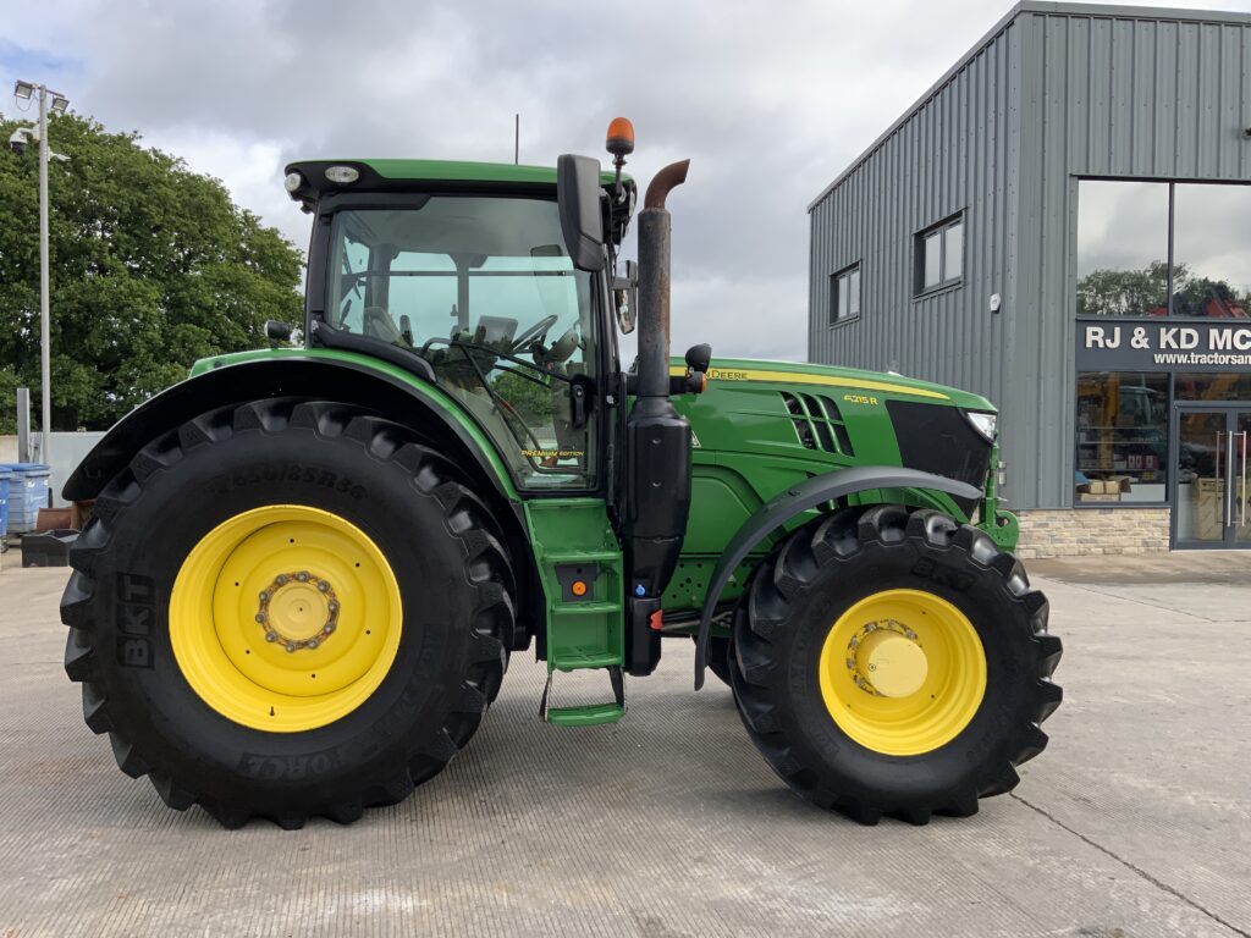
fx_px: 1048
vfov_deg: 48.2
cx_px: 626
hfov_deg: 61.7
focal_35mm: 29
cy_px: 469
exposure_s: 1/869
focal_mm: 3
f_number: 1.8
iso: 16
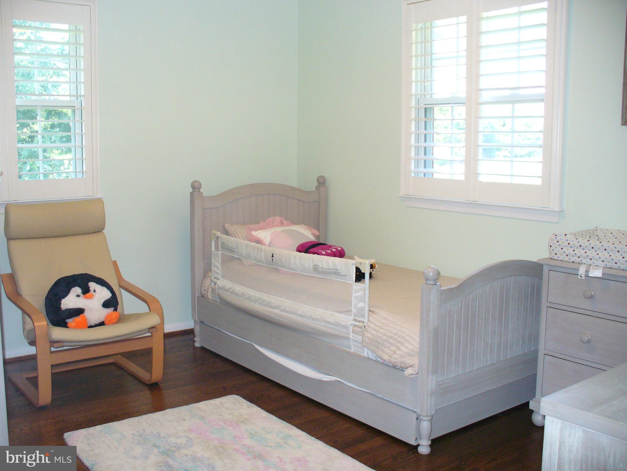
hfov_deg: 50.1
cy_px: 236
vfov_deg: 38.7
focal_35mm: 37
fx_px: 670
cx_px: 314
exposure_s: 1/30
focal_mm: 6.1
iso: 160
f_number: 2.8
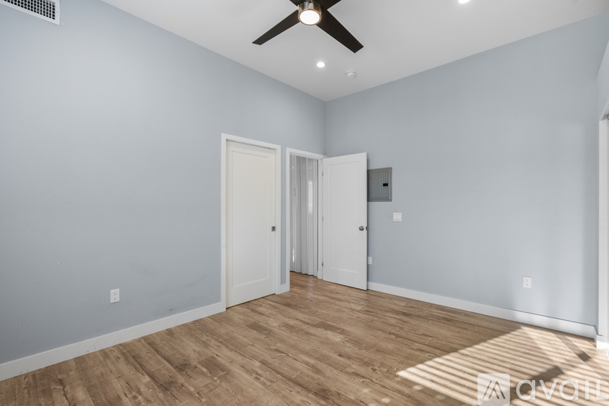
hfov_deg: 96.7
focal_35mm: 16
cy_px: 203
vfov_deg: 73.8
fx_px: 271
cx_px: 304
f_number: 8
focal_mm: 16
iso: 1250
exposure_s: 1/50
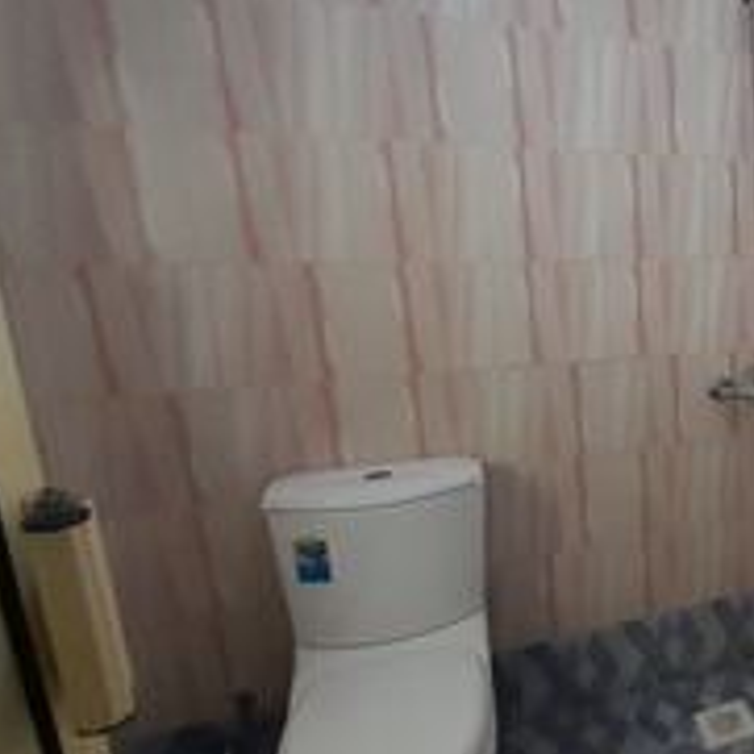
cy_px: 369
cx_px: 844
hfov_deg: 42.6
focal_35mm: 29
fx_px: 715
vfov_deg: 55.6
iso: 160
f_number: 2.2
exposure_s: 1/50
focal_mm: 1.13
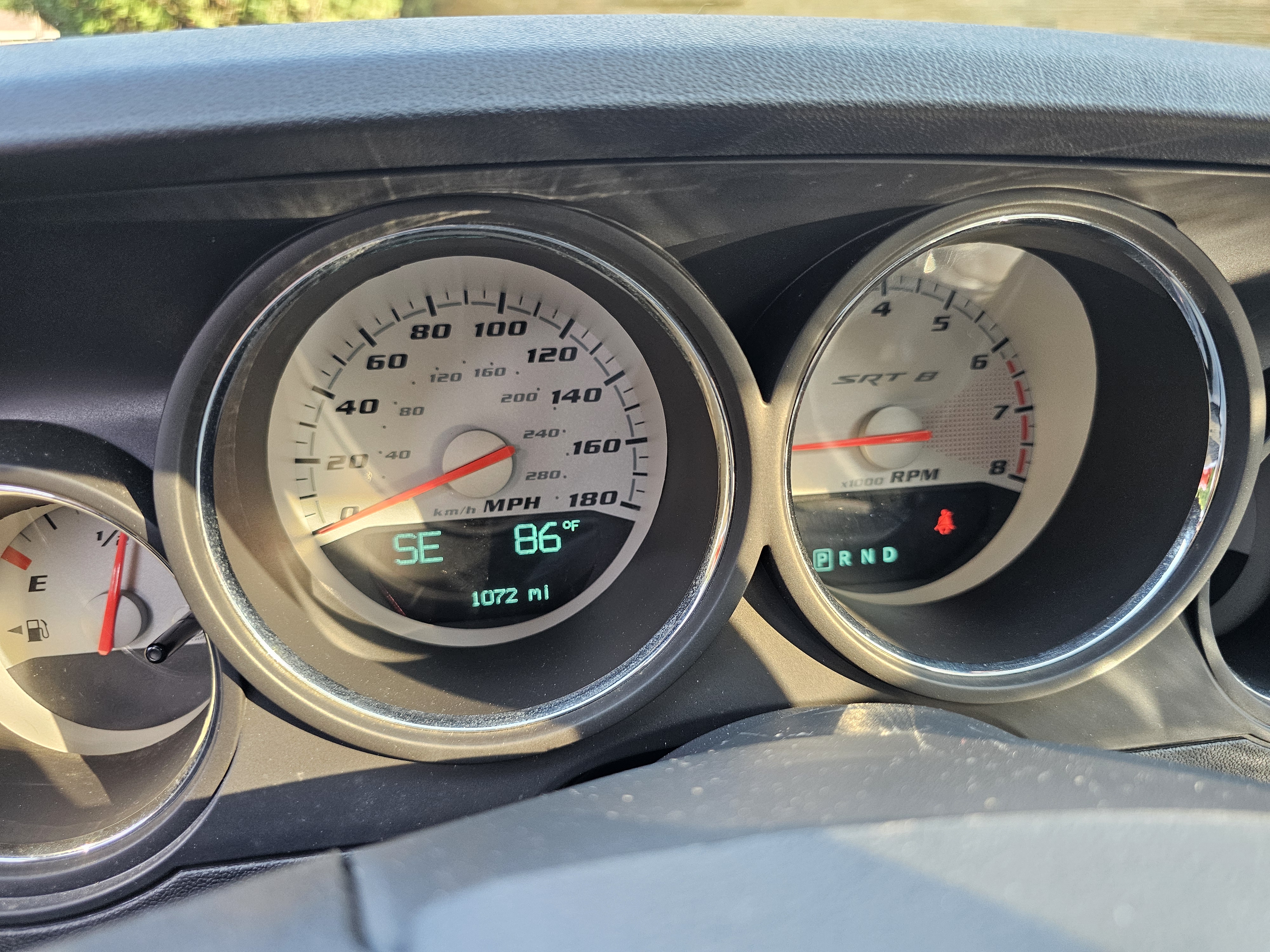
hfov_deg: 73.9
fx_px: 844
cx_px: 635
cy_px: 476
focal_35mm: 23
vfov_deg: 58.9
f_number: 1.7
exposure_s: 1/120
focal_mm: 6.3
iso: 250
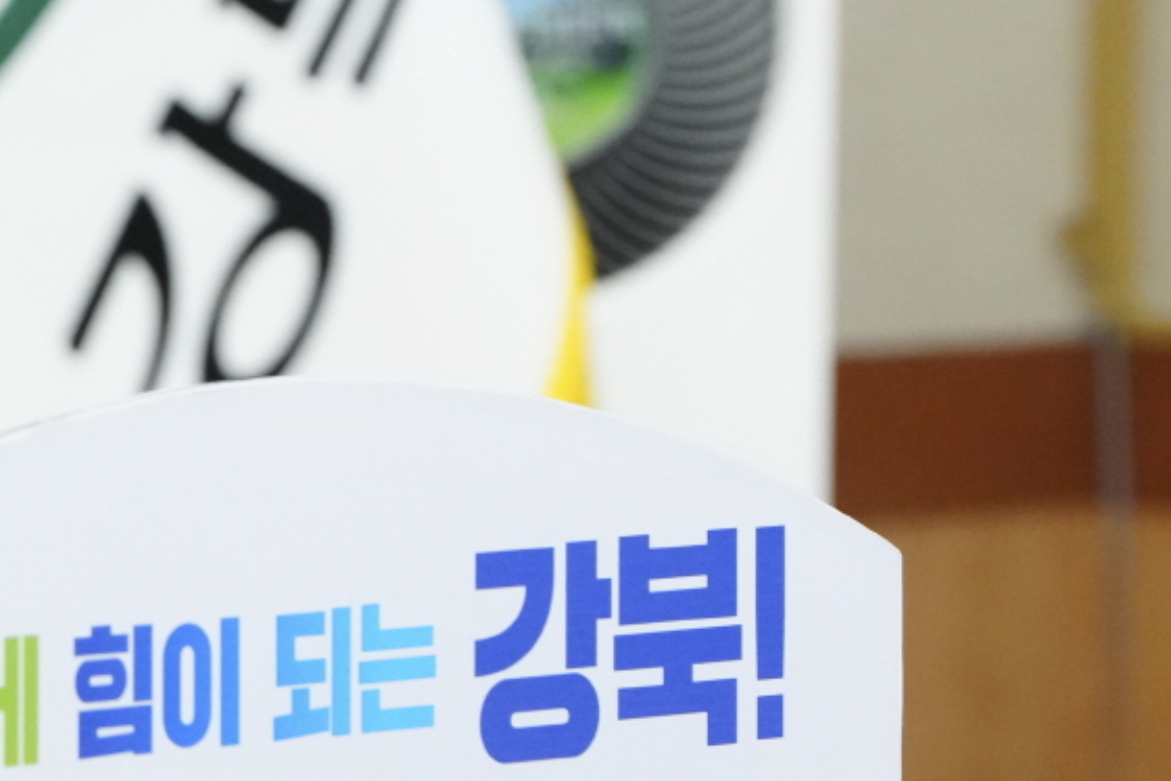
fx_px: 15449
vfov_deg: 2.9
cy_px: 27
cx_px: -561
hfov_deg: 4.3
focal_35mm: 475
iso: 5000
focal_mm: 148
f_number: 5.6
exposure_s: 1/160
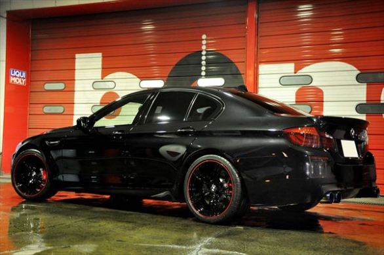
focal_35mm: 48
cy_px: 128
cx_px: 192
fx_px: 511
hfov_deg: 41.2
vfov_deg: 28.0
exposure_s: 1/8
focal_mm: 32
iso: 1100
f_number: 4.2
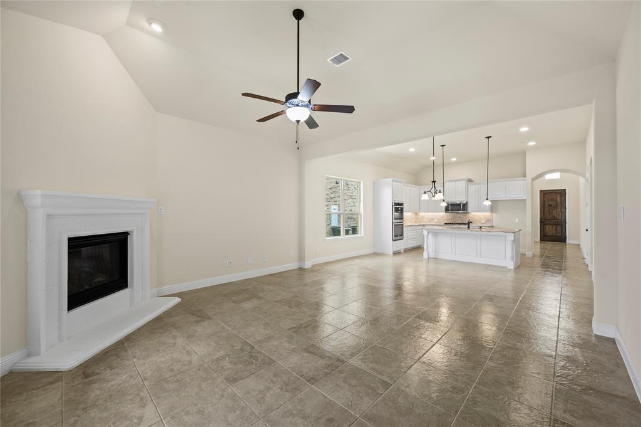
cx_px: 320
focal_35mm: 14
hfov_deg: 104.3
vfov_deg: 81.1
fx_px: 249
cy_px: 214
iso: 640
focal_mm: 14
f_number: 8
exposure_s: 1/8
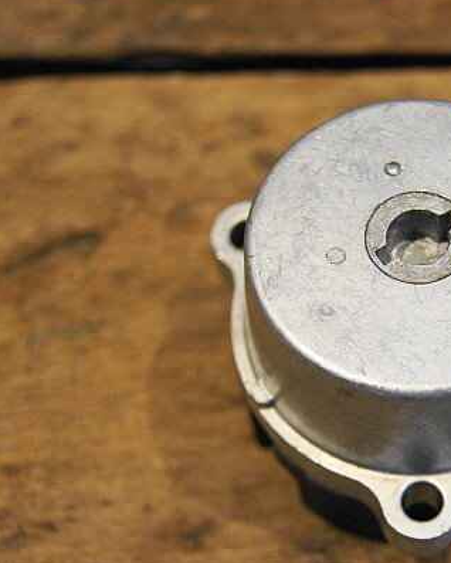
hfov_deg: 17.8
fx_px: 1417
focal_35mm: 85
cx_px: 403
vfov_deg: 22.4
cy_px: 335
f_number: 4.5
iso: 500
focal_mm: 30
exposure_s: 1/50
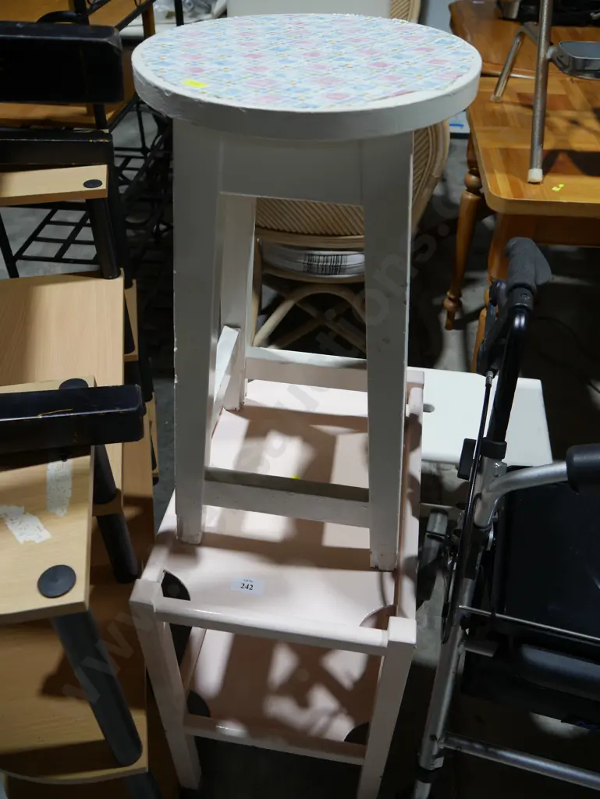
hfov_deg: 49.8
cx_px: 300
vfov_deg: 63.4
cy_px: 400
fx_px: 647
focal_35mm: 28
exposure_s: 1/80
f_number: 4
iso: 200
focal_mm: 14
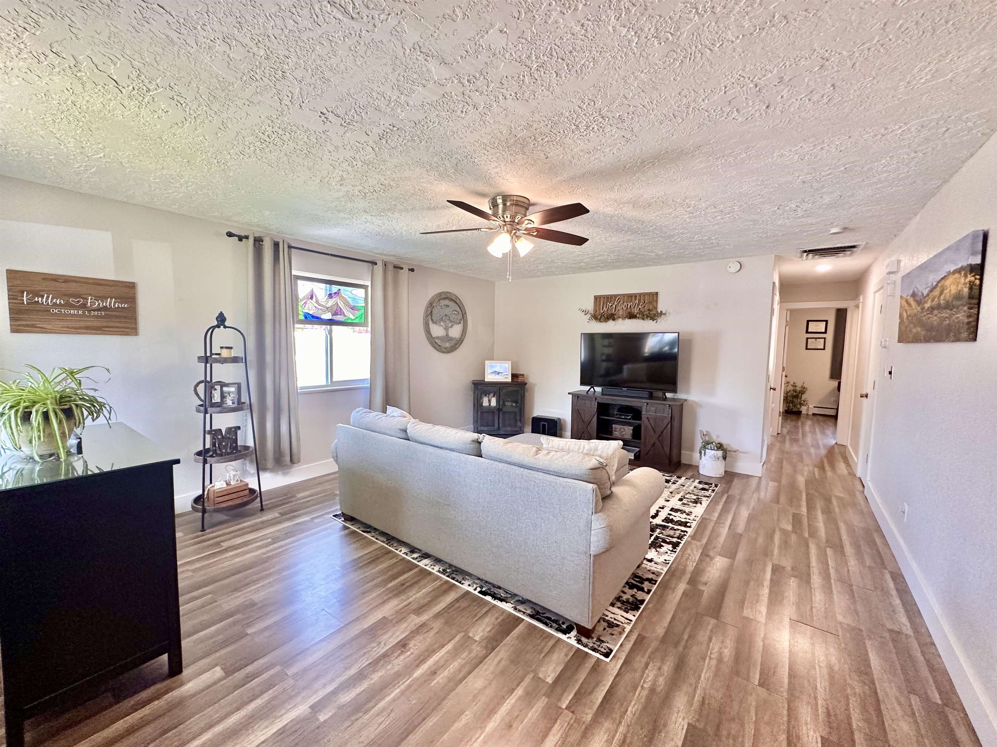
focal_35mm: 14
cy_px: 374
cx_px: 498
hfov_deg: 102.1
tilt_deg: -3.8
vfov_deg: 85.7
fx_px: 403
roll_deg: -1.3
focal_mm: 2.22
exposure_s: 1/120
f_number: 2.2
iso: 250
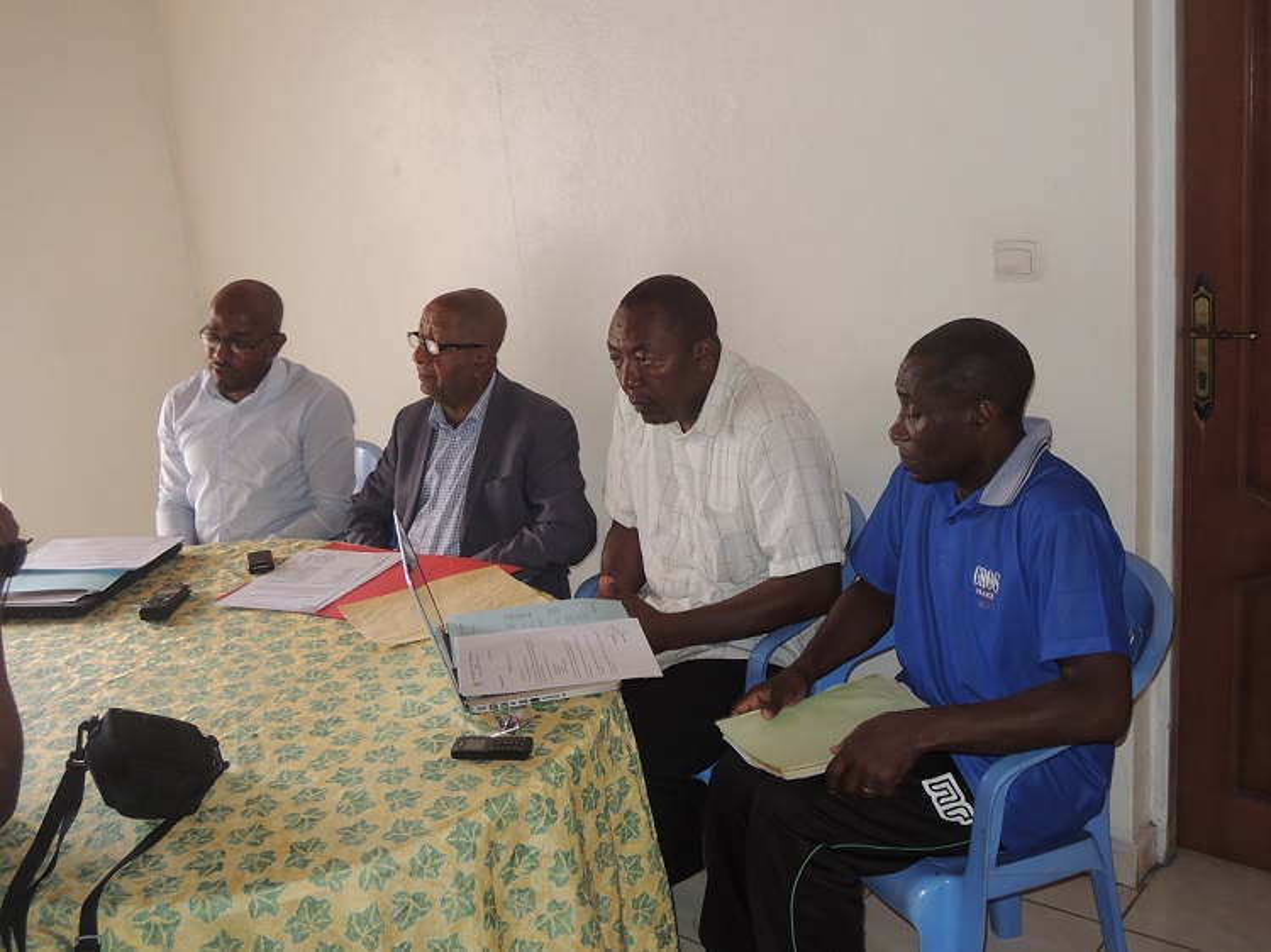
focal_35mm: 35
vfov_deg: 40.7
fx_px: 1285
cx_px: 636
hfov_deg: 52.6
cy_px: 476
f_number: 3.2
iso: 200
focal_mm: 6.3
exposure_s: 1/30
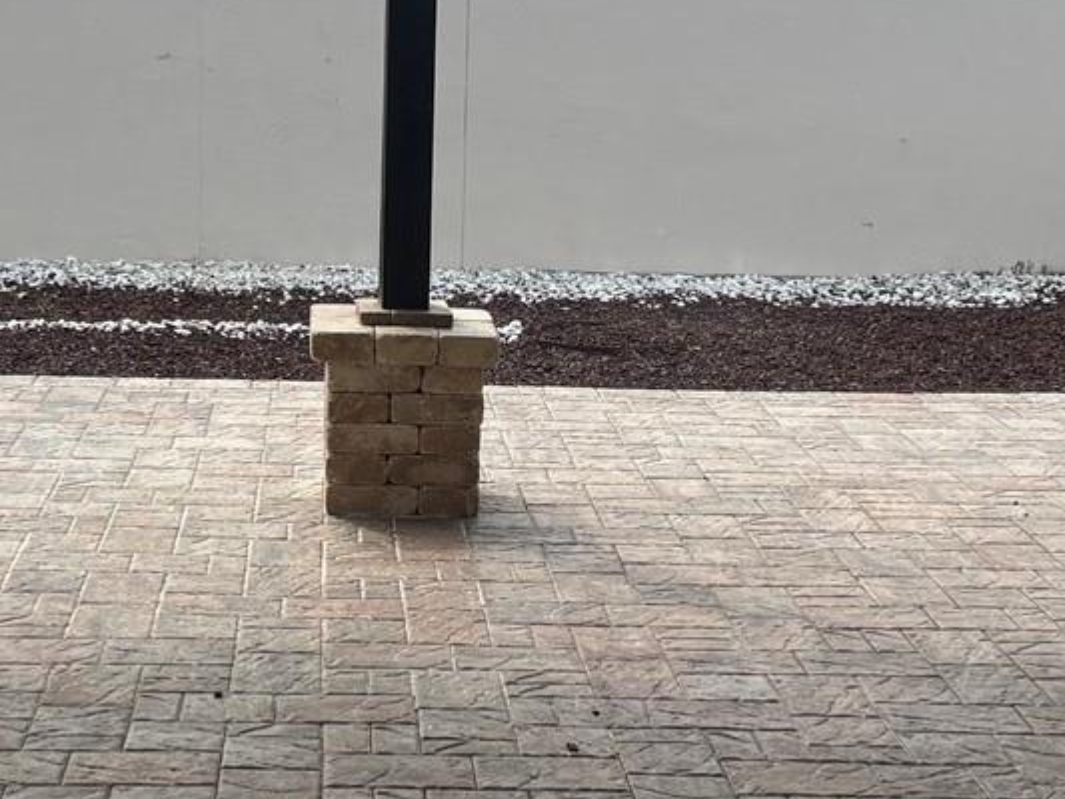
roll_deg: -1.0
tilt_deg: -11.0
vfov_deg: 18.9
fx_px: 2400
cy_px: 417
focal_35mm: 78
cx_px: 384
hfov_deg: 24.9
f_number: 1.6
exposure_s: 1/2710
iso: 50
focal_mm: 5.96
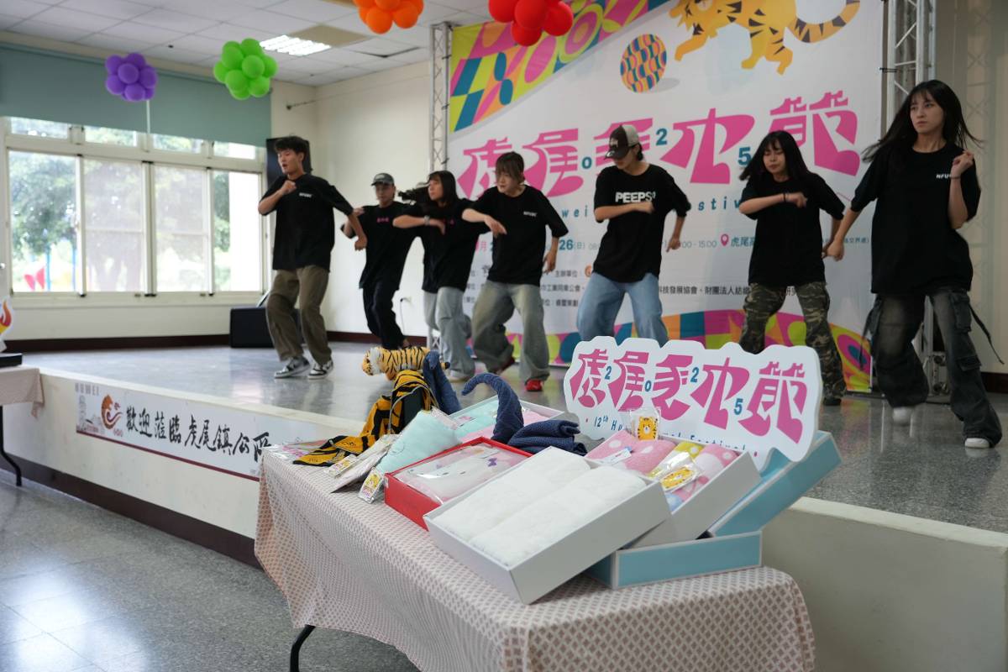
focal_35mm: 33
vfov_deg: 40.0
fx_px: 924
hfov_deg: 57.2
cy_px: 336
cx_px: 504
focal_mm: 33
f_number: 4
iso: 400
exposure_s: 1/80
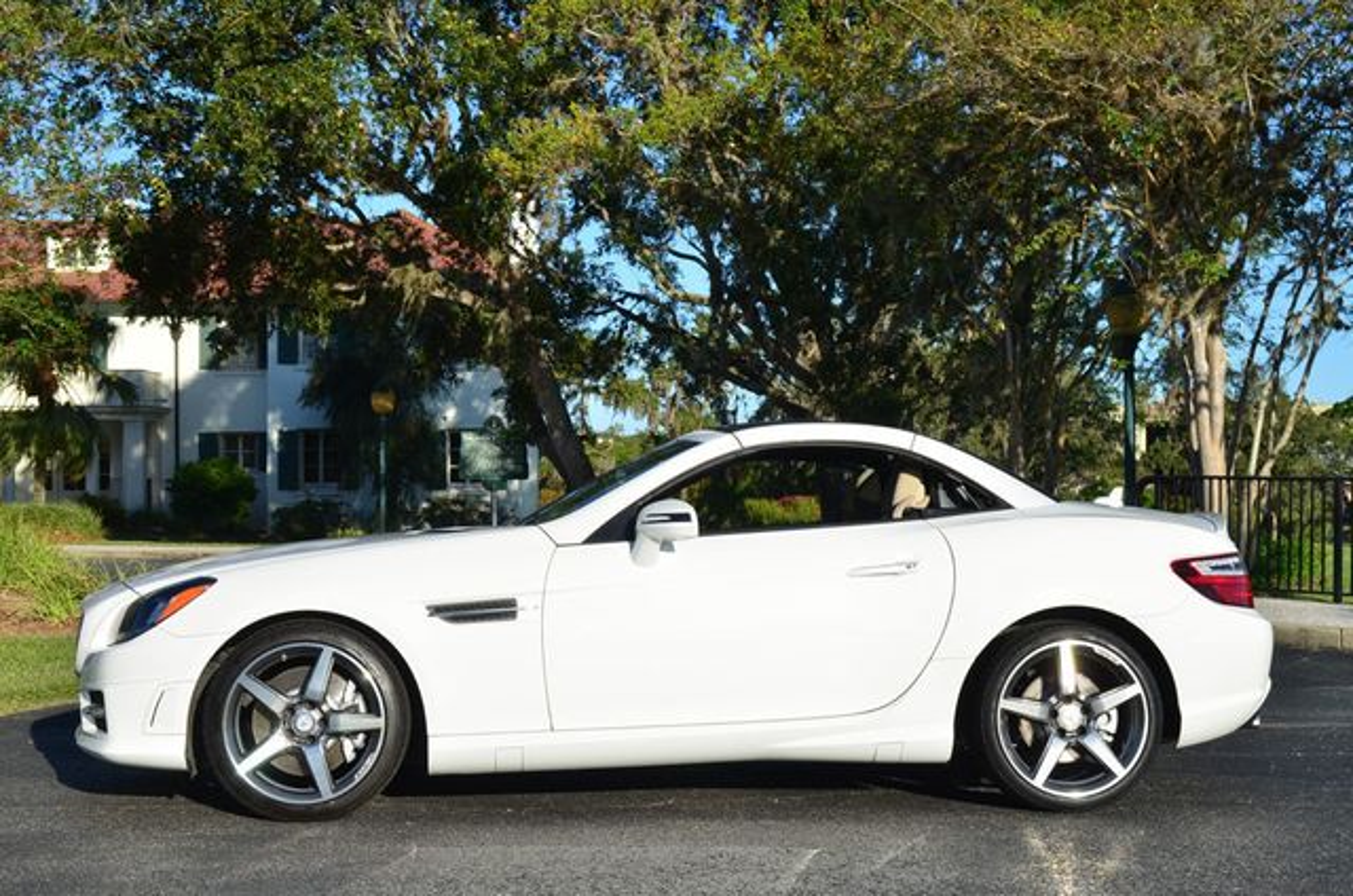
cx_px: 676
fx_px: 1969
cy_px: 448
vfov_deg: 25.6
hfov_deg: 37.9
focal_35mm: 52
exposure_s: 1/125
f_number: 11
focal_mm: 35
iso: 100
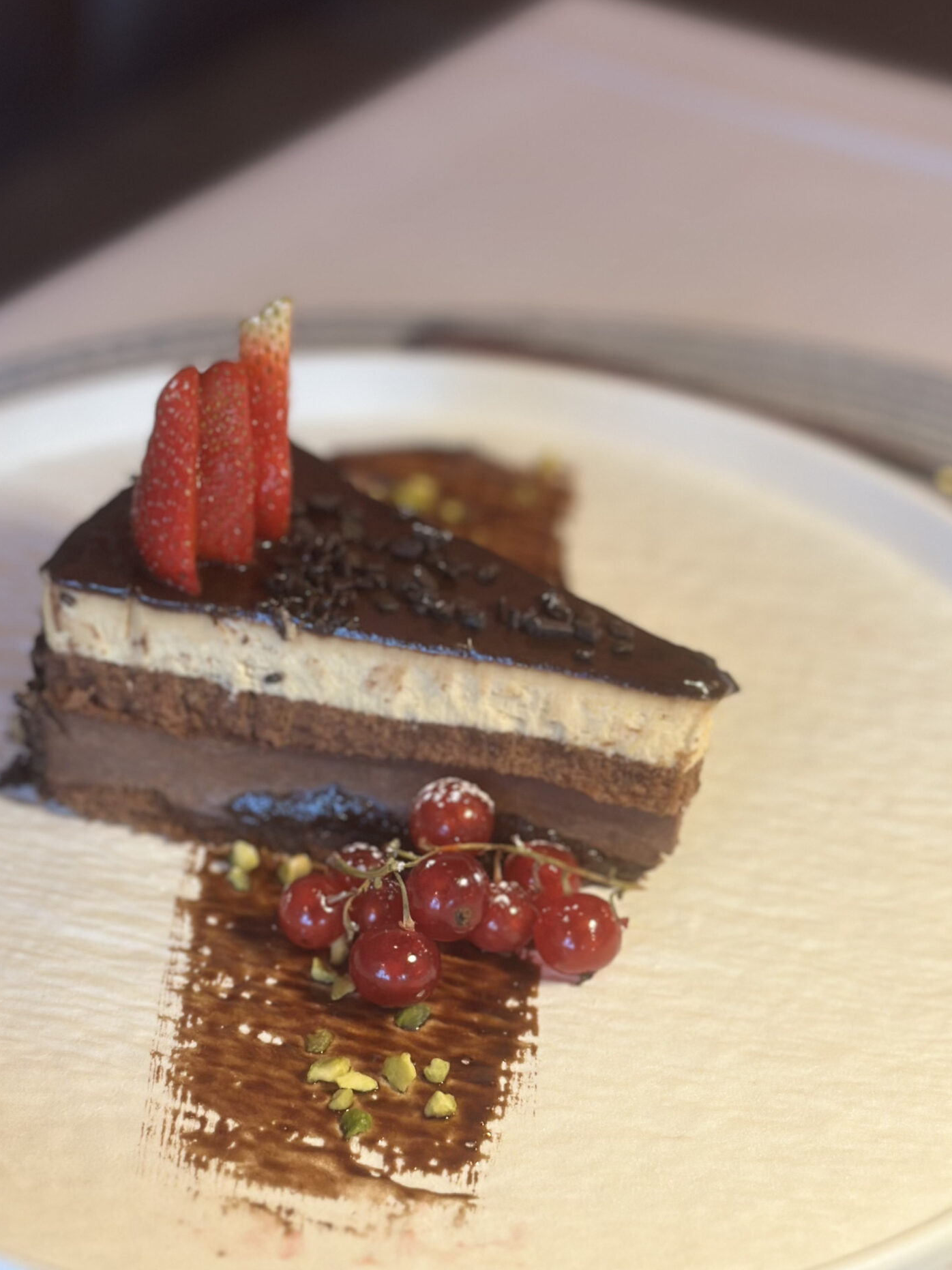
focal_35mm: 66
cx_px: 378
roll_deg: -2.2
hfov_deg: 22.2
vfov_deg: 29.4
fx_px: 2421
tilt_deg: -36.4
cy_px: 730
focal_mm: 6.86
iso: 100
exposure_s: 1/50
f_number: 1.78
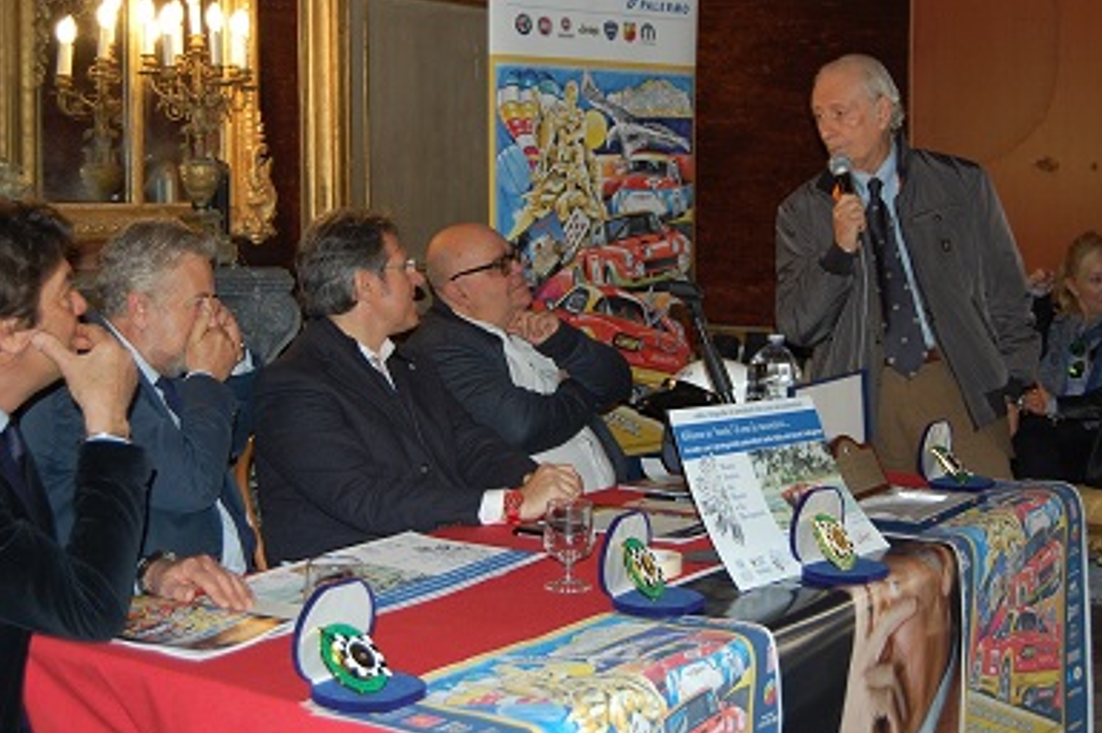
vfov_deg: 24.7
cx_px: 552
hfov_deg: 36.5
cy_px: 332
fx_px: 1670
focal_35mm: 55
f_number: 4.5
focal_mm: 31
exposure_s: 1/60
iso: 400
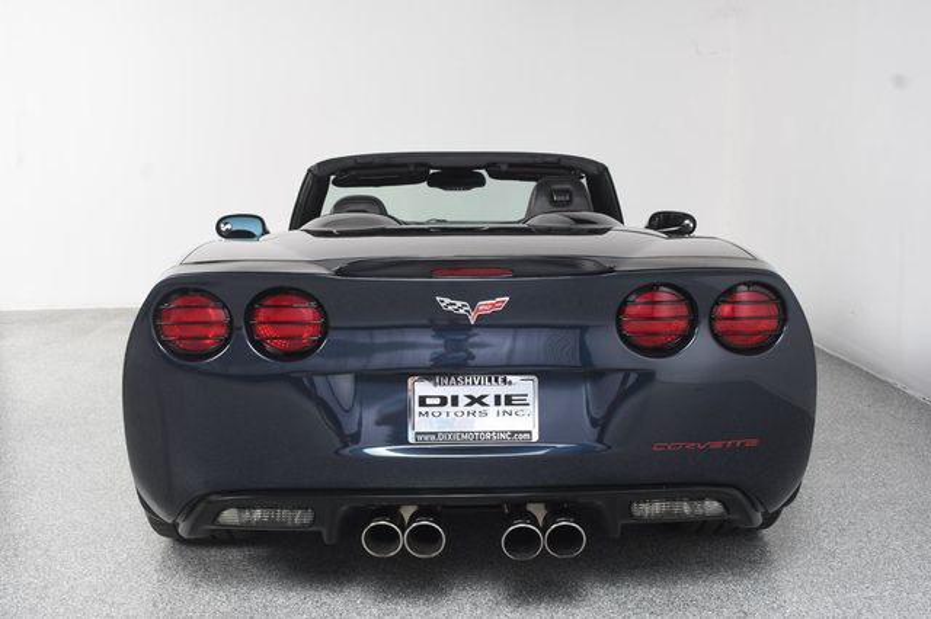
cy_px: 310
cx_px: 466
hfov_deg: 48.5
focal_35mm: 40
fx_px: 1034
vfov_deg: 33.4
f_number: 7.1
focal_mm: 27
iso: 100
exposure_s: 1/160
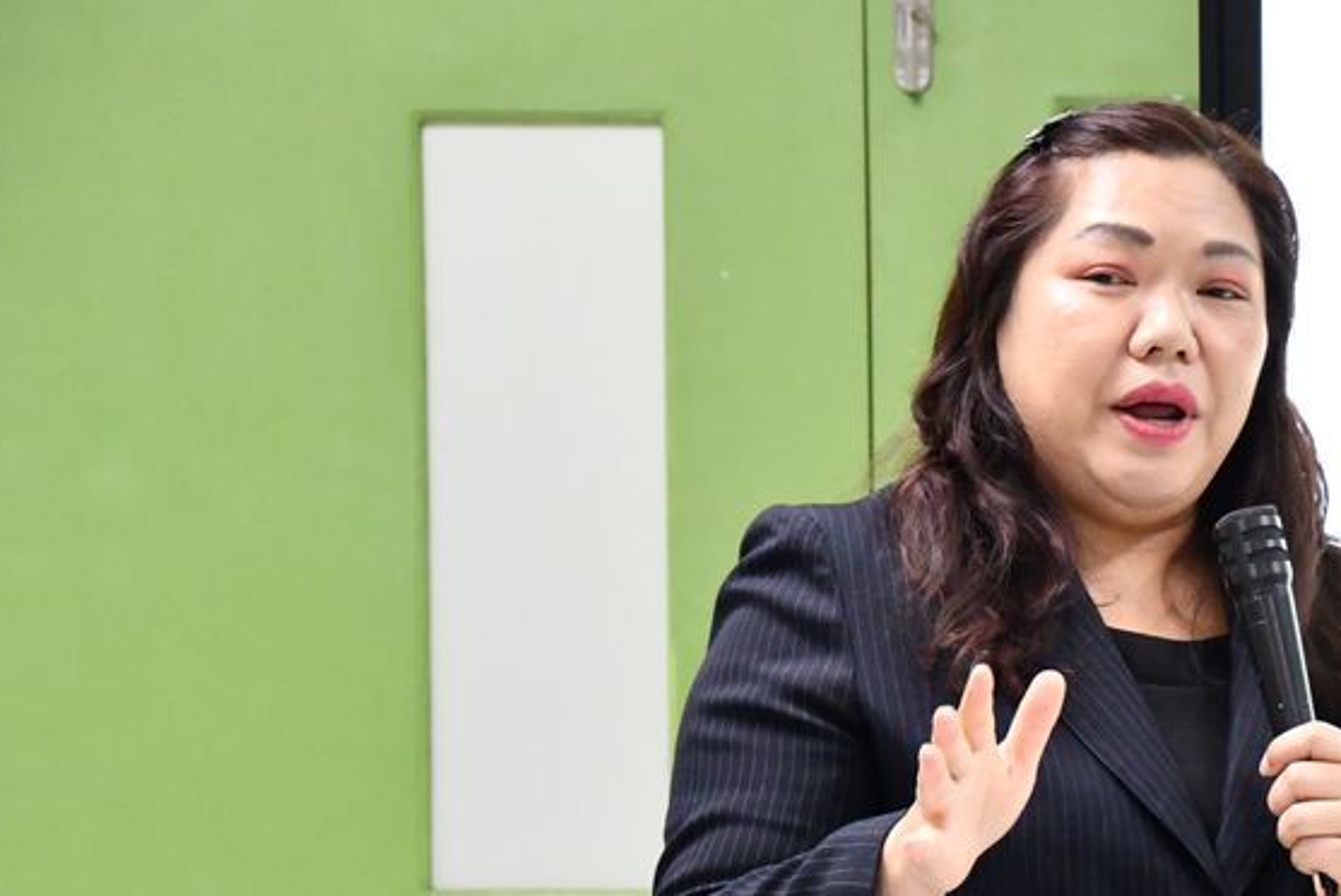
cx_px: 1158
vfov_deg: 5.3
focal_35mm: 261
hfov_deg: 7.9
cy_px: 697
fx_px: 9727
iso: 7200
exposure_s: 1/125
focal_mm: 95
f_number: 5.3
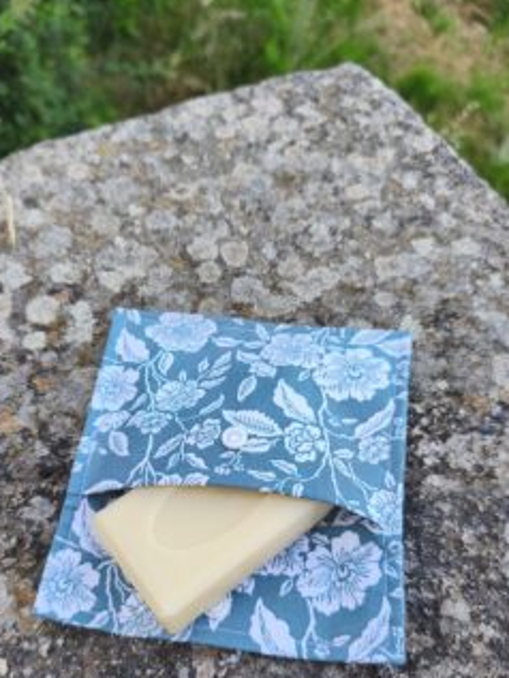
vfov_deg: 61.0
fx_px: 568
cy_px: 413
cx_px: 220
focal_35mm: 29
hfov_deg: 48.1
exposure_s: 1/99.9
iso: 125
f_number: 1.65
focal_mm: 6.18
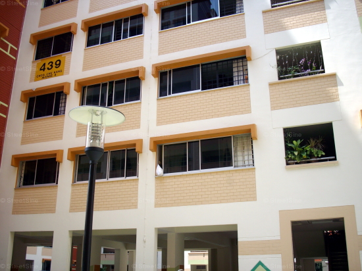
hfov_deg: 50.2
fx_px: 387
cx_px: 181
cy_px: 136
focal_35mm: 37
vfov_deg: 38.6
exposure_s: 1/320
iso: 80
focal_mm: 6.2
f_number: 2.8
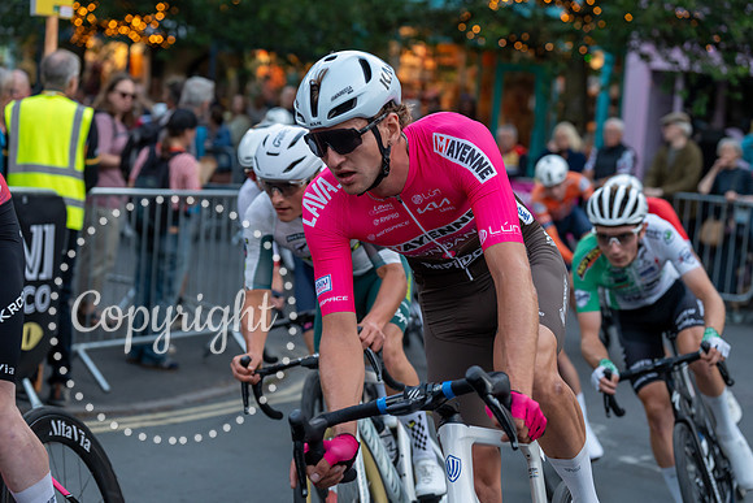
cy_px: 252
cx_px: 376
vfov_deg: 18.2
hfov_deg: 27.0
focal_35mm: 75
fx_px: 1569
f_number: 3.5
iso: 1600
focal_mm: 75
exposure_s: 1/800
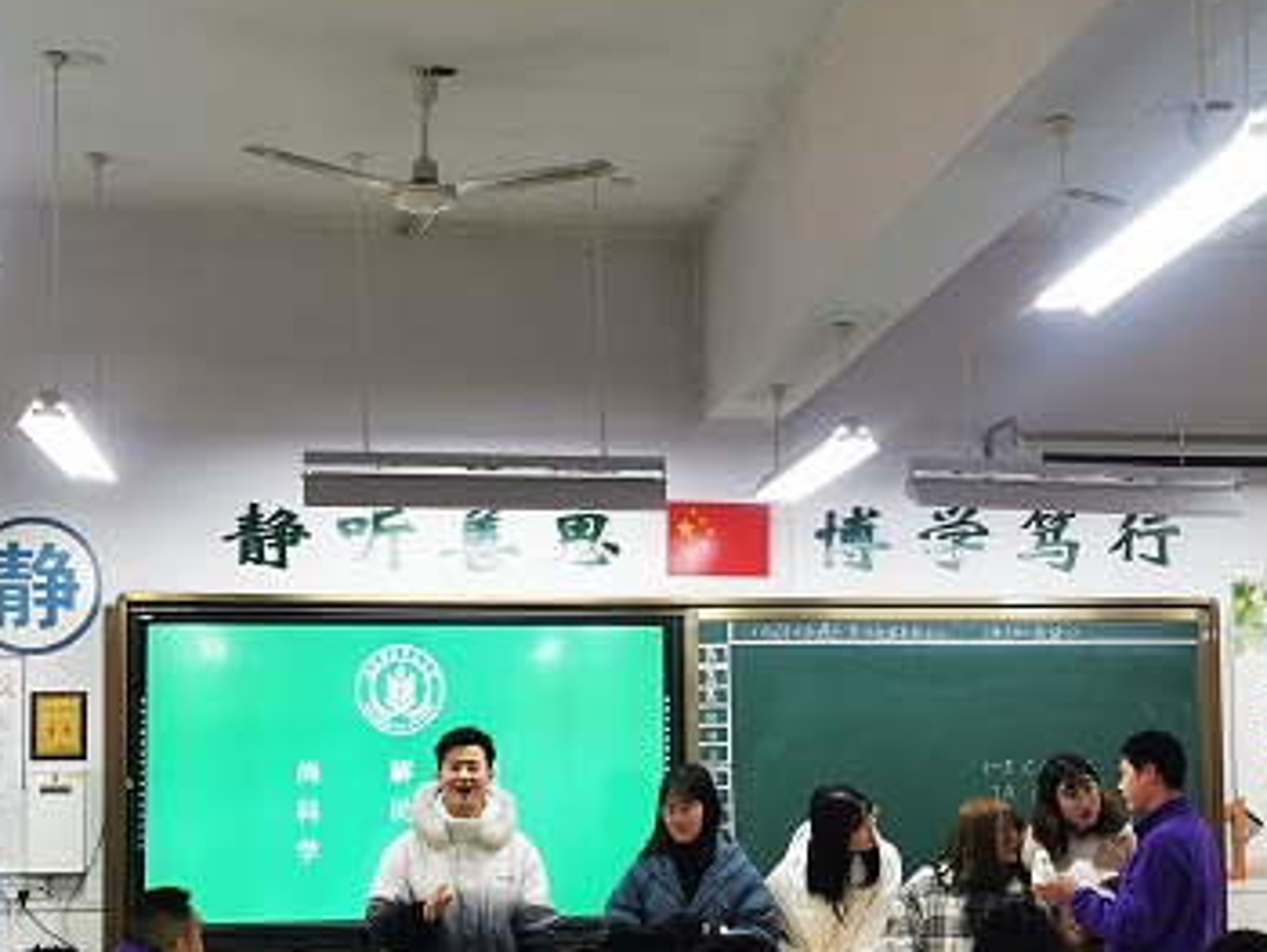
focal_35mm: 60
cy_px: 657
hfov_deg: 32.2
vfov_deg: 24.3
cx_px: 648
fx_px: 2198
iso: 160
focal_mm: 5.56
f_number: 1.6
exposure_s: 1/100
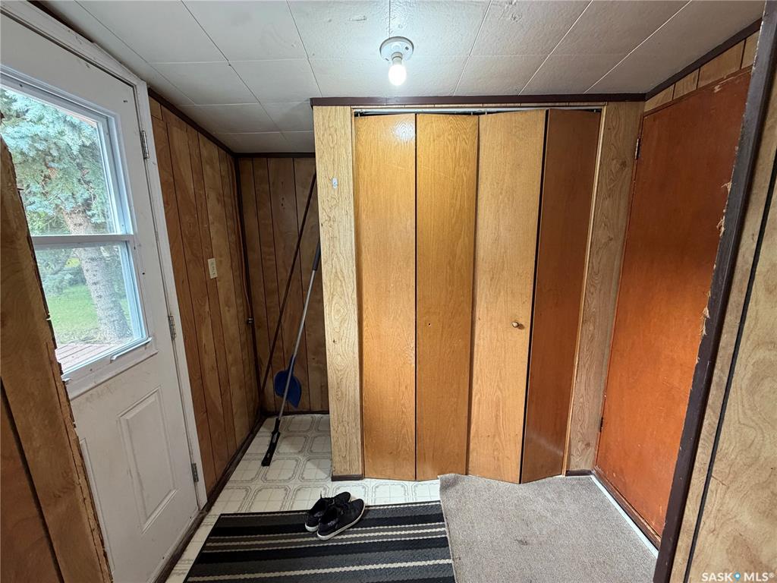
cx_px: 388
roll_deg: +0.8
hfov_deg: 102.1
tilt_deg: -11.5
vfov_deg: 85.7
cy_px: 292
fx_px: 314
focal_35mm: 14
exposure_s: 1/60
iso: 250
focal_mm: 2.22
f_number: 2.2
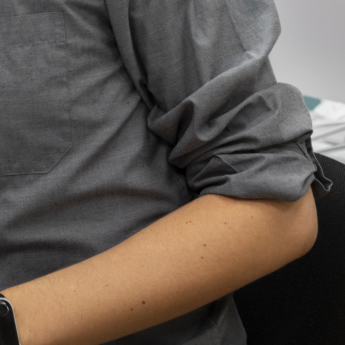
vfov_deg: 10.4
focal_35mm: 165
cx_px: -296
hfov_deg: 10.0
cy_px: -85
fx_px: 1861
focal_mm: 50
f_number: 3.2
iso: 800
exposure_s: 1/250
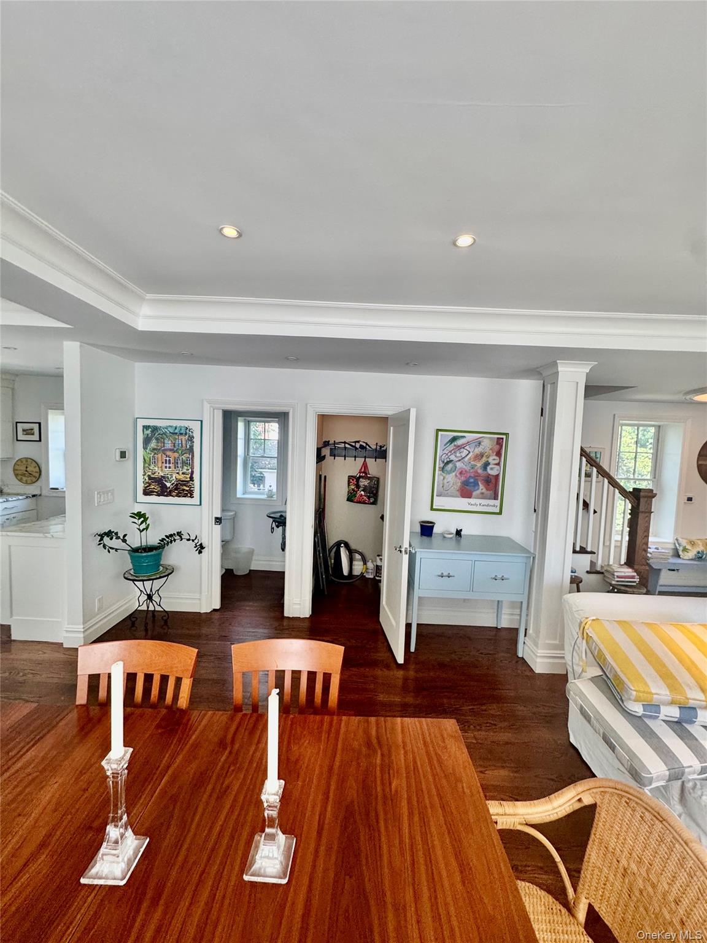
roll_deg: -3.3
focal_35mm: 14
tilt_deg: -3.9
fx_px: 381
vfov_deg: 102.1
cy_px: 472
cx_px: 354
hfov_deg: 85.7
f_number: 2.2
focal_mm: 2.22
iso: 200
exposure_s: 1/120
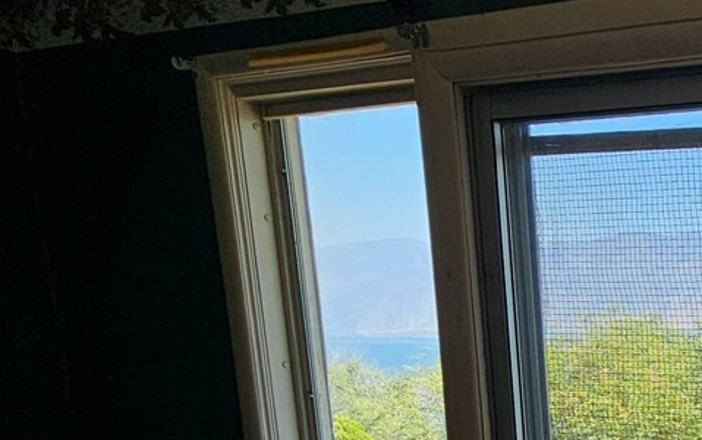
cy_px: 521
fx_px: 881
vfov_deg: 25.3
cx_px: 1042
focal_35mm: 46
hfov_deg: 28.7
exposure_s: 1/423
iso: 50
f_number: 2.2
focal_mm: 2.2
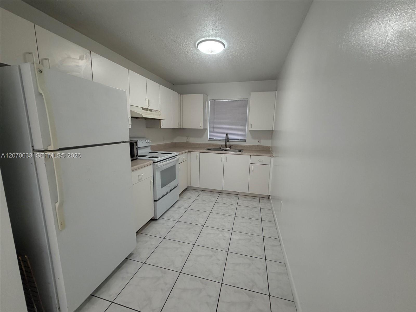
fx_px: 168
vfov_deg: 85.7
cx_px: 208
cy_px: 156
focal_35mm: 14
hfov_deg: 102.1
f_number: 2.2
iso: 200
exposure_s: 1/120
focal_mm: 2.22
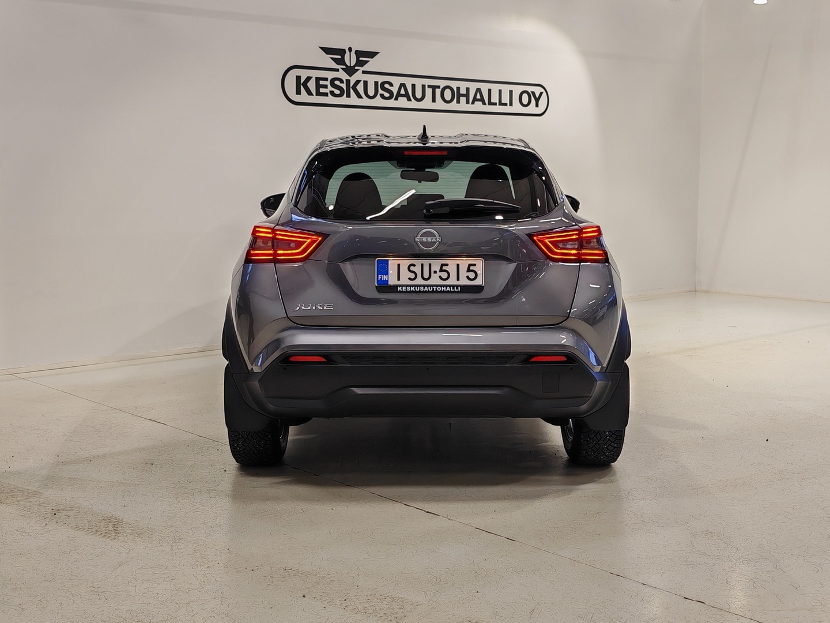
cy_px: 312
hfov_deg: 42.1
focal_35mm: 45
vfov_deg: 32.2
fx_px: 1079
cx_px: 415
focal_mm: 5.4
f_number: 1.6
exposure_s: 1/240
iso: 200
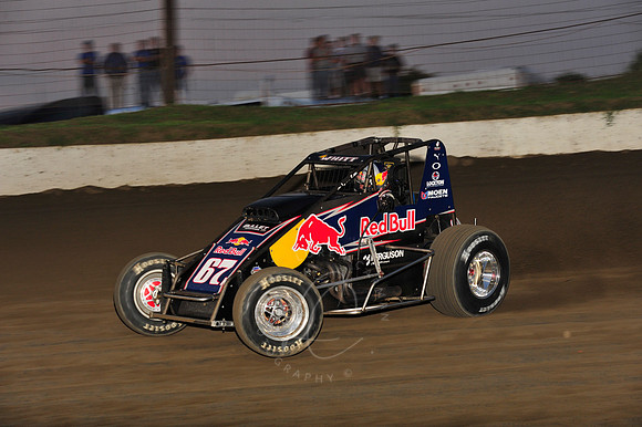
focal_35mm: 105
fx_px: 1871
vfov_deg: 13.0
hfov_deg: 19.5
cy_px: 214
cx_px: 321
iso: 800
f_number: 7.1
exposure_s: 1/320
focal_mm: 105
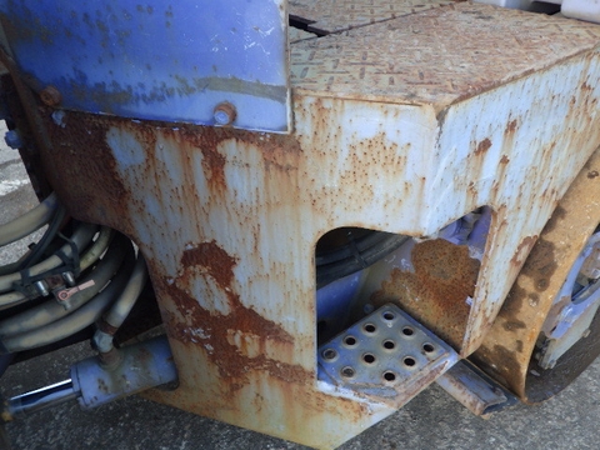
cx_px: 300
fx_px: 485
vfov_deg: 49.7
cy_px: 225
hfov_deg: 63.4
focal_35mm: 28
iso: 160
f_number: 3.5
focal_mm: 5
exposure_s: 1/45
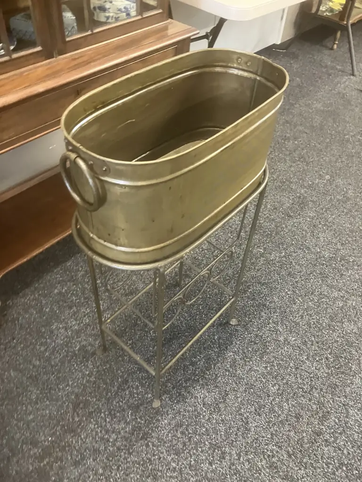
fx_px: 390
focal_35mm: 28
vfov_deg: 63.4
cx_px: 181
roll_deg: -4.1
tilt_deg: -44.2
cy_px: 241
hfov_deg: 49.7
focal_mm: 3.99
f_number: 1.8
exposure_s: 1/25
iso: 500
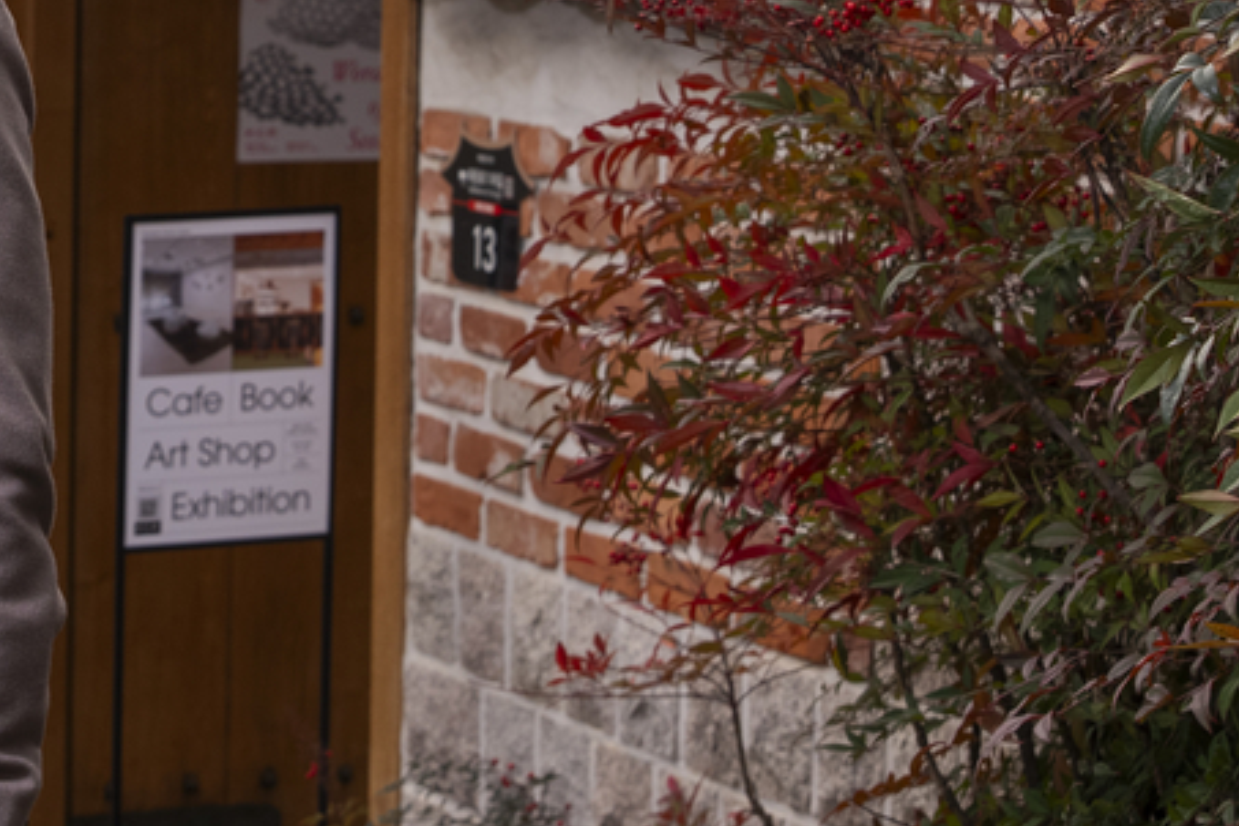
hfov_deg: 12.6
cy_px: -104
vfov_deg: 8.4
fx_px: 5575
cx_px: 49
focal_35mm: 162
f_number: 5.6
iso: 200
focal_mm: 51
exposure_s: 1/400
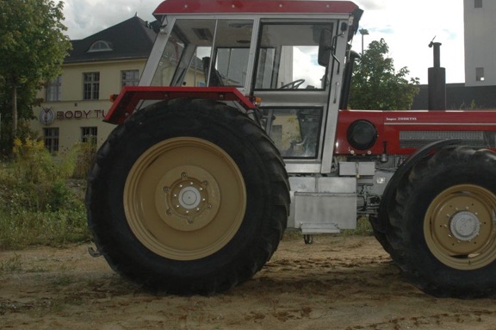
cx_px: 317
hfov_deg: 39.3
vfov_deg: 26.8
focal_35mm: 50
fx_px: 688
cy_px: 120
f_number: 9
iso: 400
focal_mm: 24
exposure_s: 1/500
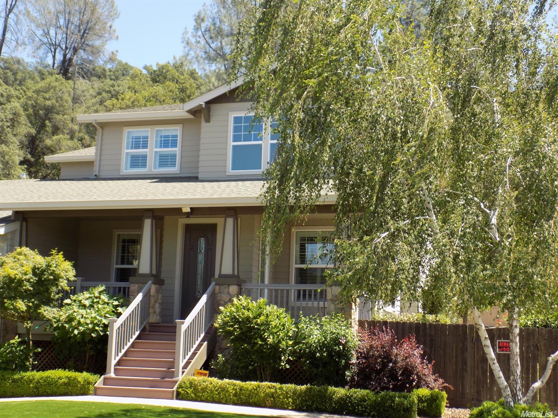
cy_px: 209
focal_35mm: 52
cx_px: 279
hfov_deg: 36.8
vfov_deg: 28.0
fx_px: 838
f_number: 3.9
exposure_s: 1/200
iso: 80
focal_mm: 9.3
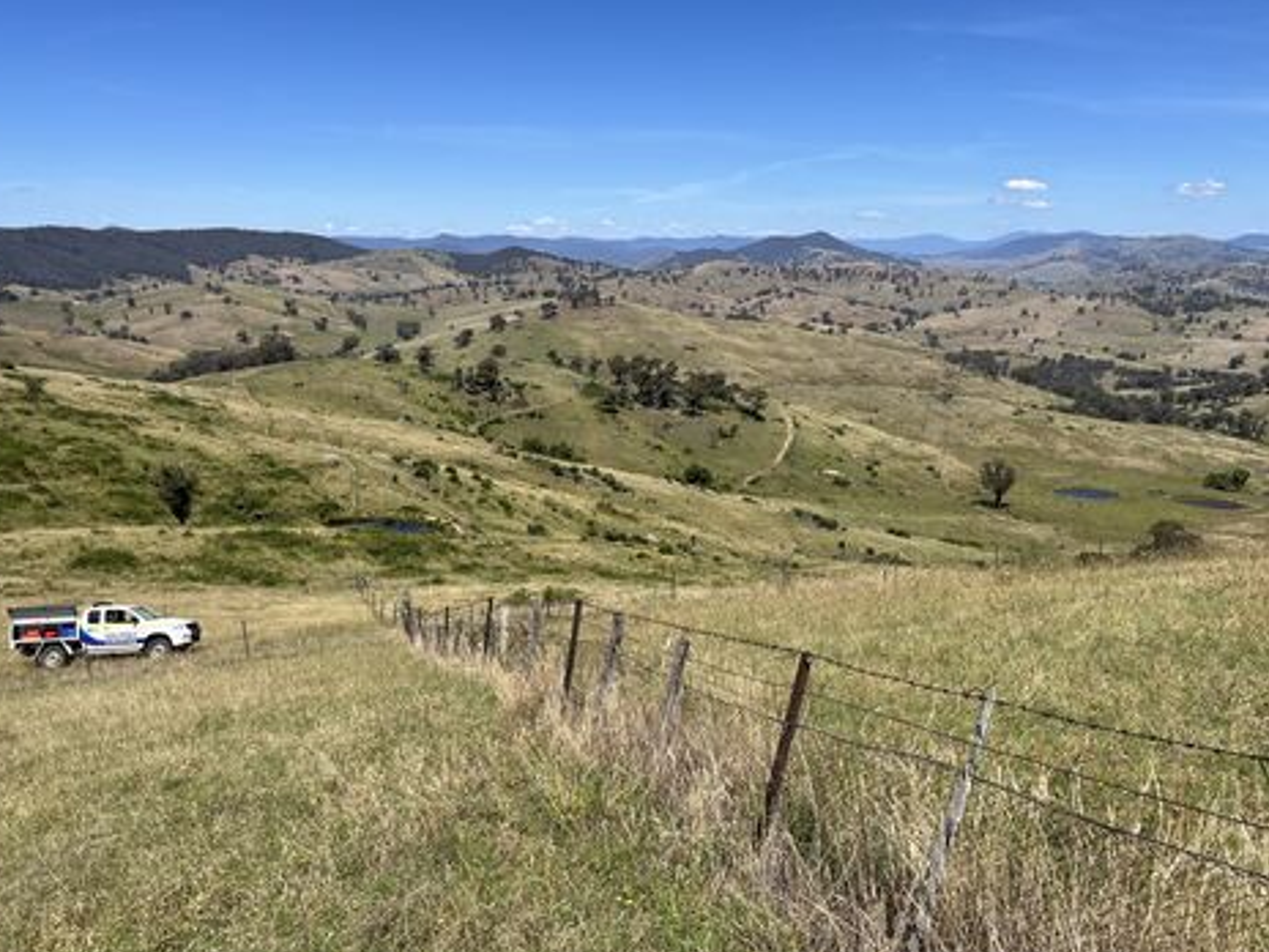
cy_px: 455
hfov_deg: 63.4
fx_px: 1026
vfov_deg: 49.7
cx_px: 643
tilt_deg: -11.8
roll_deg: -0.8
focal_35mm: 28
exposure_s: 1/5076
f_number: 1.6
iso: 50
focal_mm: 5.1
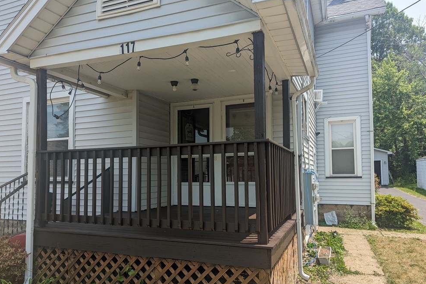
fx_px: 308
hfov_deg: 69.4
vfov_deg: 49.5
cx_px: 206
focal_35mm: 26
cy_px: 158
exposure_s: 1/951
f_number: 1.85
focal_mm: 6.81
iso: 35
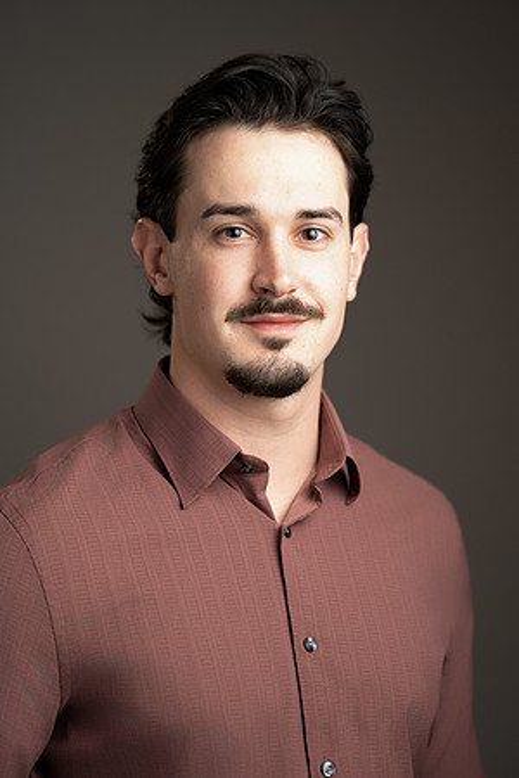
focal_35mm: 99
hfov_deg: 13.8
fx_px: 2141
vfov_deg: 20.6
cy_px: 389
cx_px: 260
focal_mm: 99
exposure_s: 1/200
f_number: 2.8
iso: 320
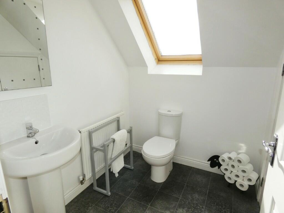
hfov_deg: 81.7
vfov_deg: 66.0
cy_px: 106
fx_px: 164
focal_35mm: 20
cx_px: 142
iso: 80
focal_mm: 3.6
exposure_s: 1/500
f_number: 2.8
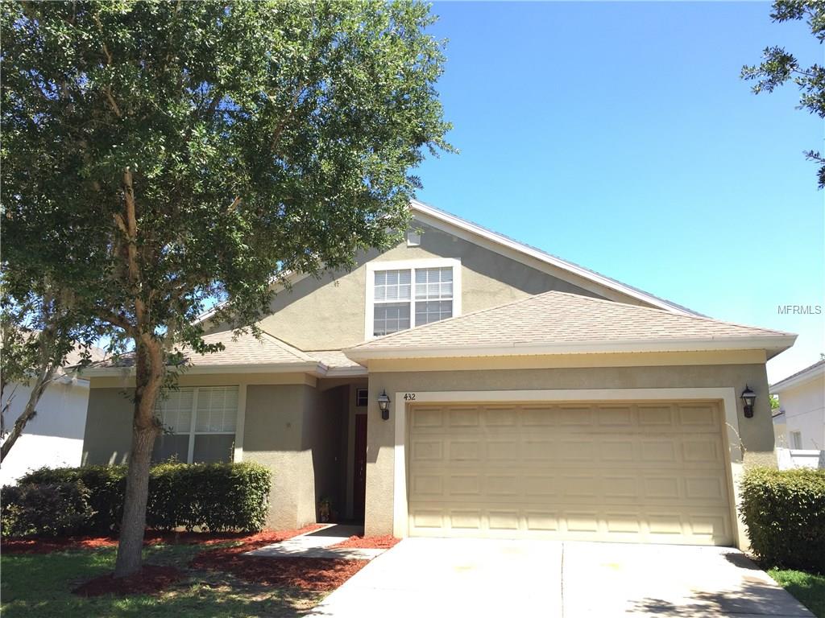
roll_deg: -0.8
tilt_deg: +15.0
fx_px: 691
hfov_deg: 61.7
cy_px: 309
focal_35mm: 29
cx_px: 412
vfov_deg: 48.2
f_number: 2.2
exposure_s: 1/476
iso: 32
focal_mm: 4.15
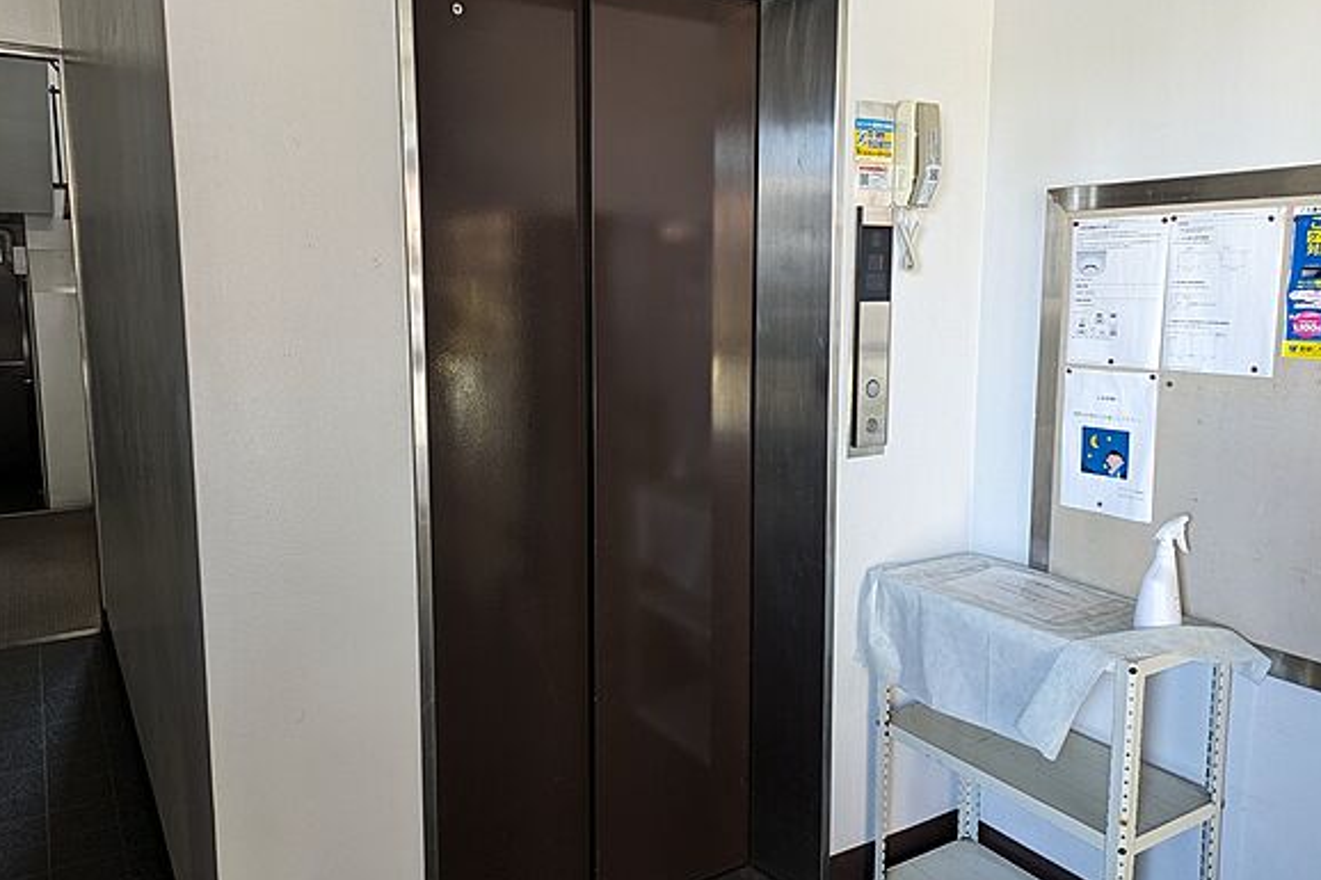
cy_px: 414
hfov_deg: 67.4
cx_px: 676
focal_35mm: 27
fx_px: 990
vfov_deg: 47.9
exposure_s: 1/24
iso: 130
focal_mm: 5.43
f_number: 1.89
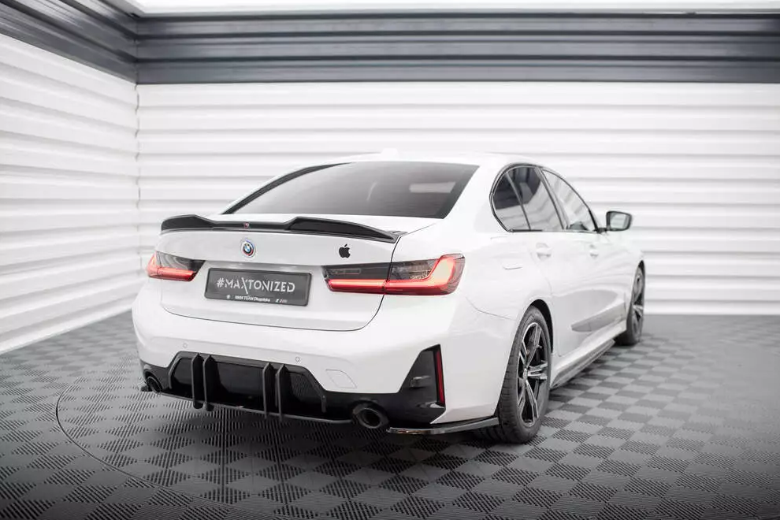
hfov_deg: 53.1
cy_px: 261
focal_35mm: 36
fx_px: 780
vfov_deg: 36.9
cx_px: 397
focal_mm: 35
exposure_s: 1/125
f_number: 2.5
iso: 500
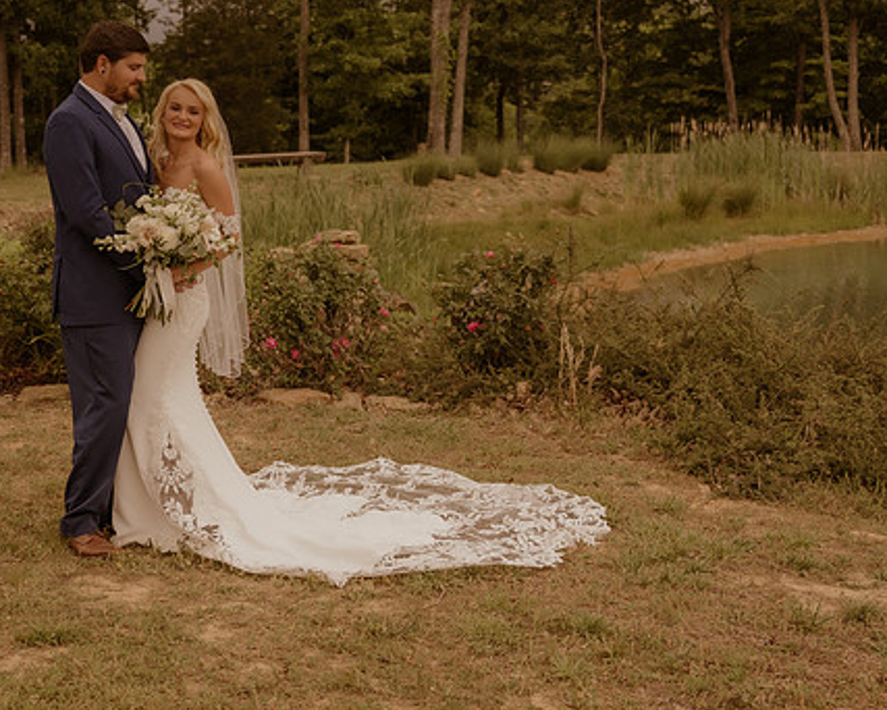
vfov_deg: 25.0
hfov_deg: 30.8
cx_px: 343
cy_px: 320
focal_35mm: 61
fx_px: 1602
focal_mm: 30
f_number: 2.8
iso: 1000
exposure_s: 1/1250
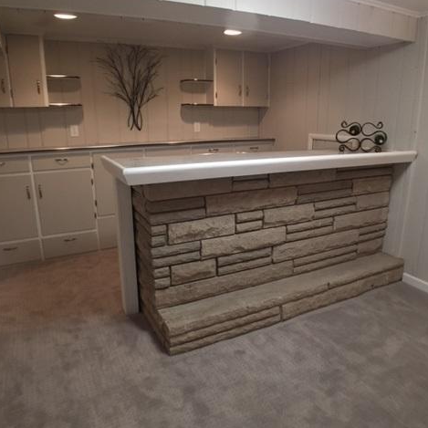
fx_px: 490
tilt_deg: -14.7
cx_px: 214
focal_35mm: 35
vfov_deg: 47.2
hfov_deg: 47.2
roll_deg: +0.2
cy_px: 212
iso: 100
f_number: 2.2
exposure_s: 1/30
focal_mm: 4.15
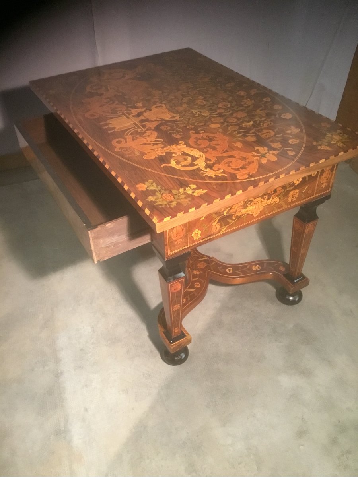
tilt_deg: -40.1
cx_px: 179
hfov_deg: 45.4
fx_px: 427
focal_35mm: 31
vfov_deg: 58.4
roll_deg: +0.3
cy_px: 238
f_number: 2.4
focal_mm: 3.3
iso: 200
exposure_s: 1/20
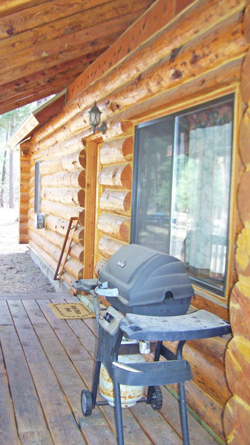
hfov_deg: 28.3
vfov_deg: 48.4
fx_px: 495
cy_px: 223
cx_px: 96
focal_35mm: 42
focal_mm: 6.3
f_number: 2.8
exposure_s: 1/100
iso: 160
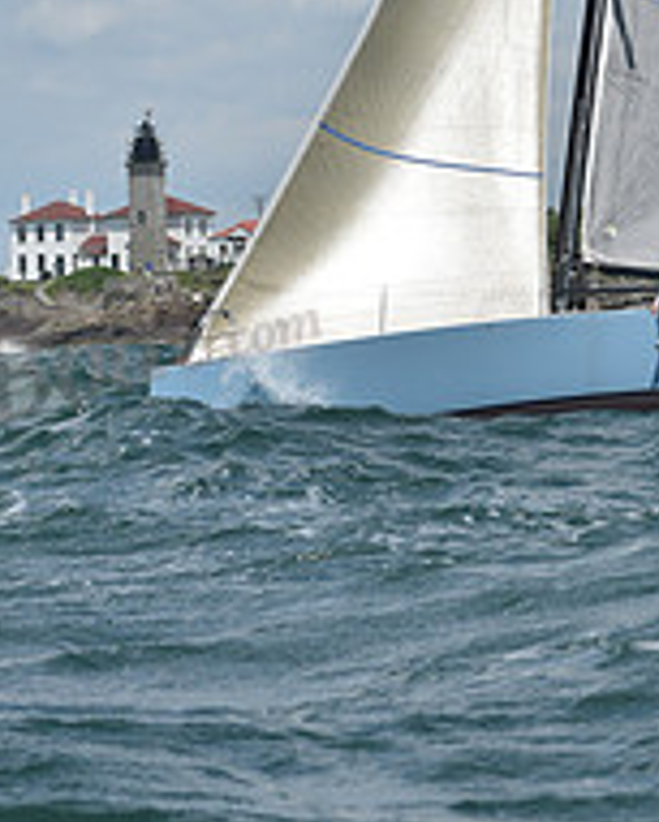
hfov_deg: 6.3
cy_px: -336
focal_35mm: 245
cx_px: 545
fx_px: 5968
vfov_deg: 7.8
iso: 250
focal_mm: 86
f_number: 8
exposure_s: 1/1250
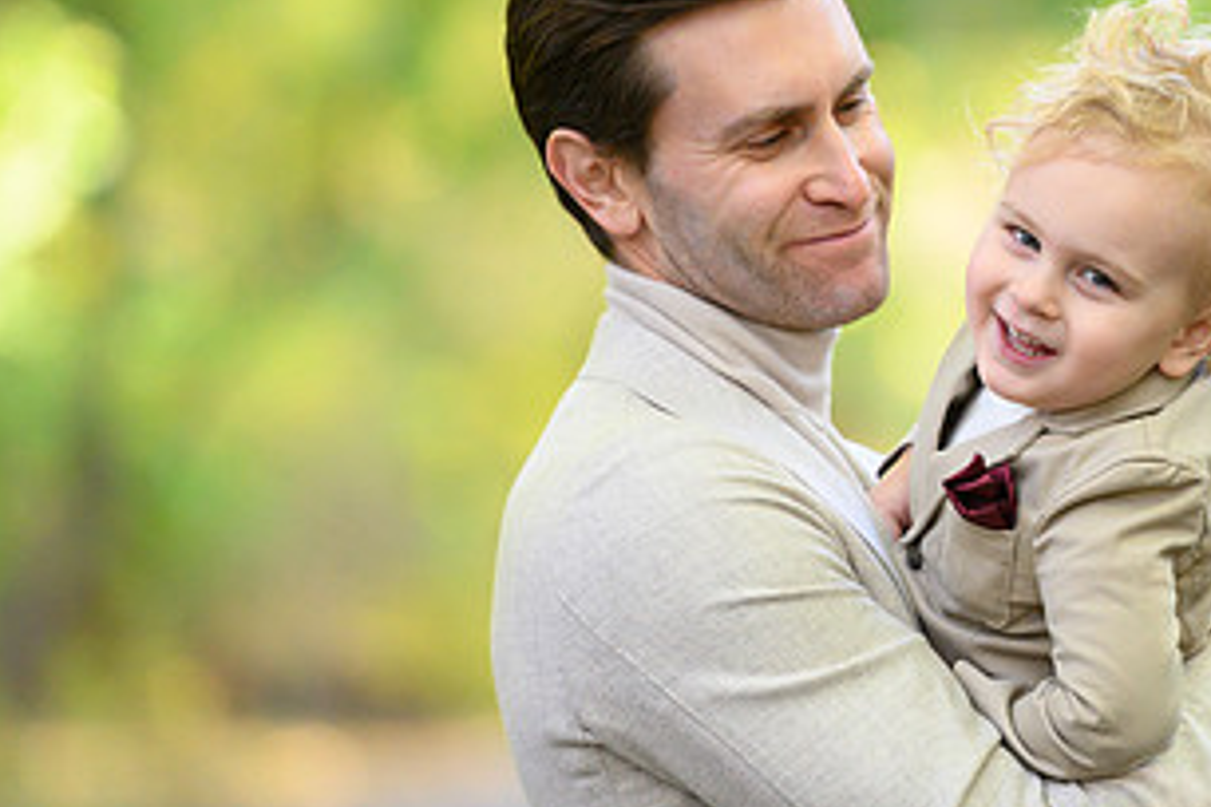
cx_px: 1041
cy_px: 269
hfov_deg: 5.4
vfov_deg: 3.6
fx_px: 12748
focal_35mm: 379
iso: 1600
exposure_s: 1/200
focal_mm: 200
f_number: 3.2
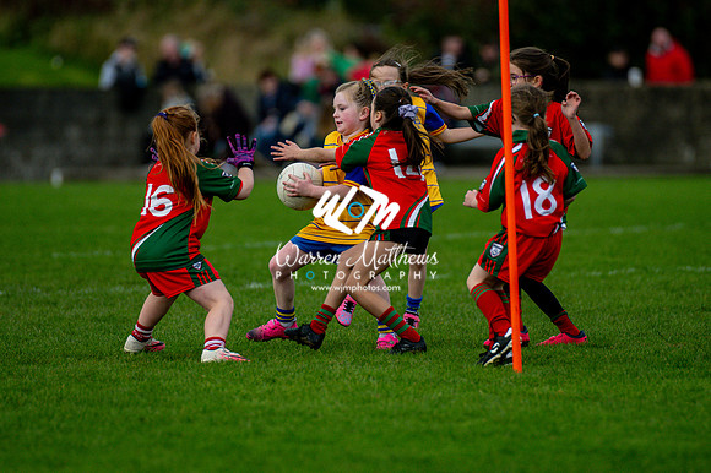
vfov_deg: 3.1
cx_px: 356
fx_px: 8882
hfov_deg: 4.6
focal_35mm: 450
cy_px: 236
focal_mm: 300
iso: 800
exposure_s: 1/6400
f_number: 2.8
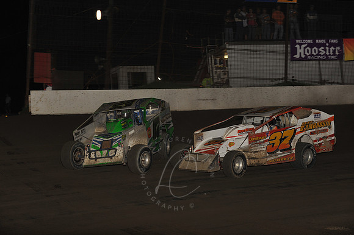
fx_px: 1032
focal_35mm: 105
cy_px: 118
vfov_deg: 13.0
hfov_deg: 19.5
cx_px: 177
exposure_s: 1/320
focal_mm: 105
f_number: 7.1
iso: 640
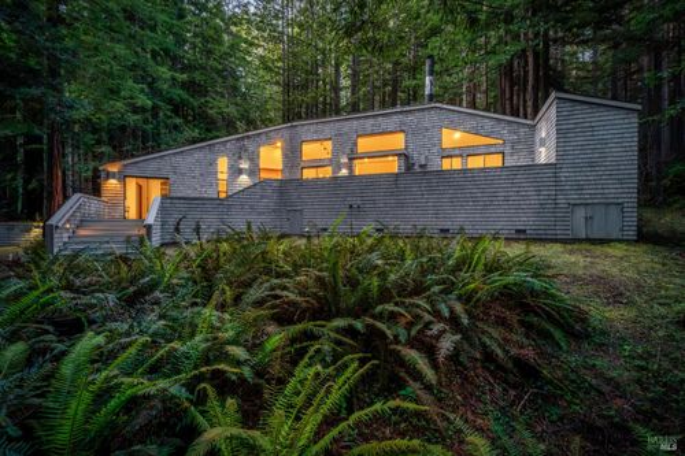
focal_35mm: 16
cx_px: 342
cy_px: 228
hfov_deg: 96.8
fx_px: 304
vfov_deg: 73.7
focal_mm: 16
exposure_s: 1/4
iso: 400
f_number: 6.3
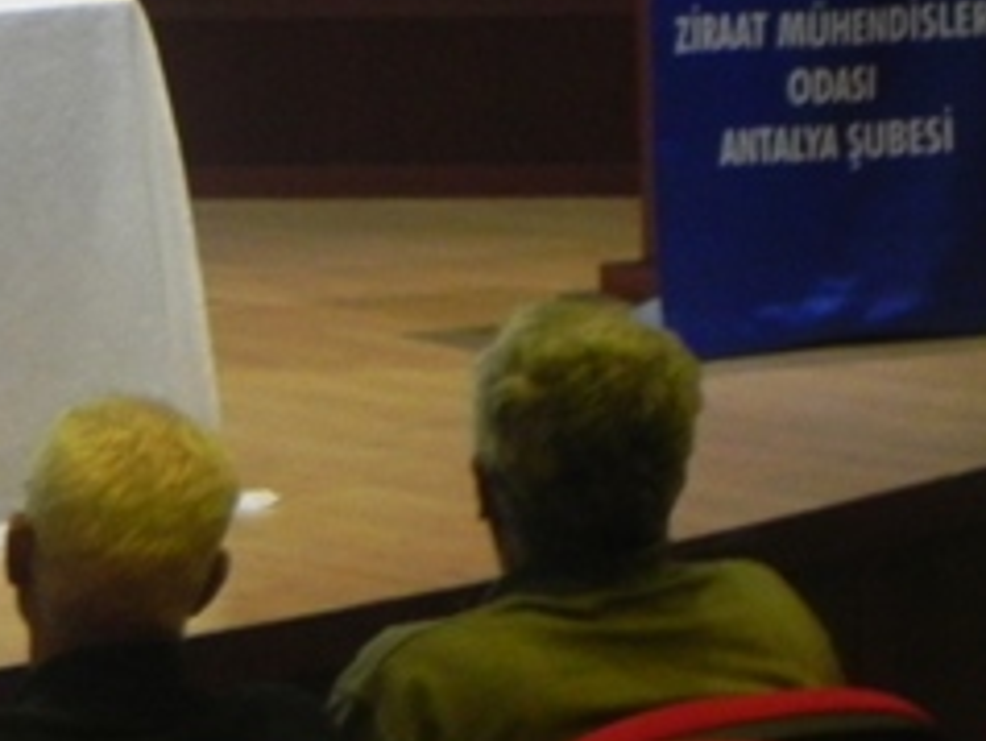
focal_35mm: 252
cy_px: -33
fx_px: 7185
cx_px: -348
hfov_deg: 7.7
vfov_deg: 5.9
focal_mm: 13.4
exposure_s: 1/9.6
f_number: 4
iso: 400
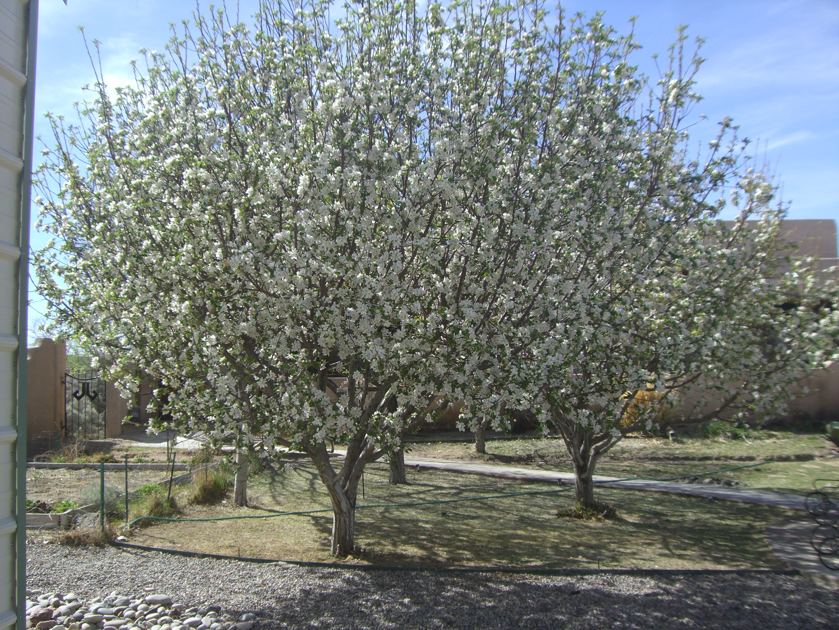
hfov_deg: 49.0
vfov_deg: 37.7
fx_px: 921
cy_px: 315
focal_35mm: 38
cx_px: 420
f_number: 4.3
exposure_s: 1/400
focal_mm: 6.2
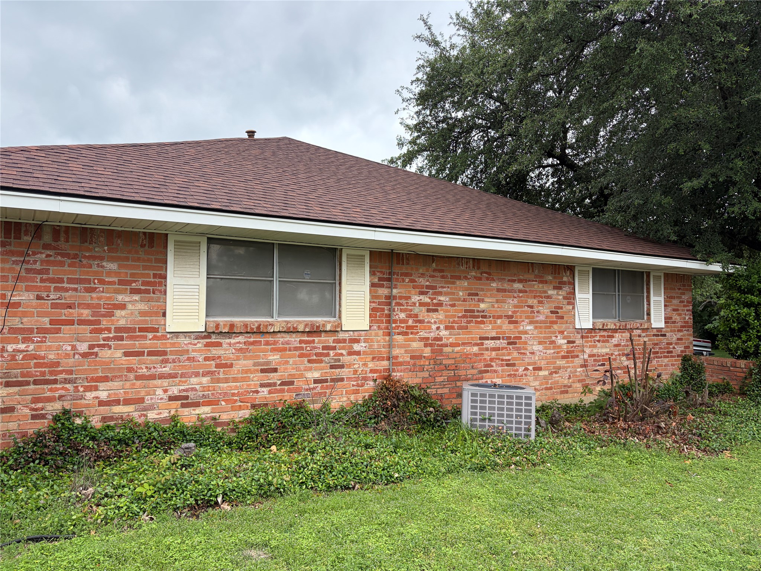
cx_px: 380
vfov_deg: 53.1
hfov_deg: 67.3
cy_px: 286
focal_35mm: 26
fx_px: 572
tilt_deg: +3.5
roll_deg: +0.4
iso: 64
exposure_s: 1/1517
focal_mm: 5.96
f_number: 1.6
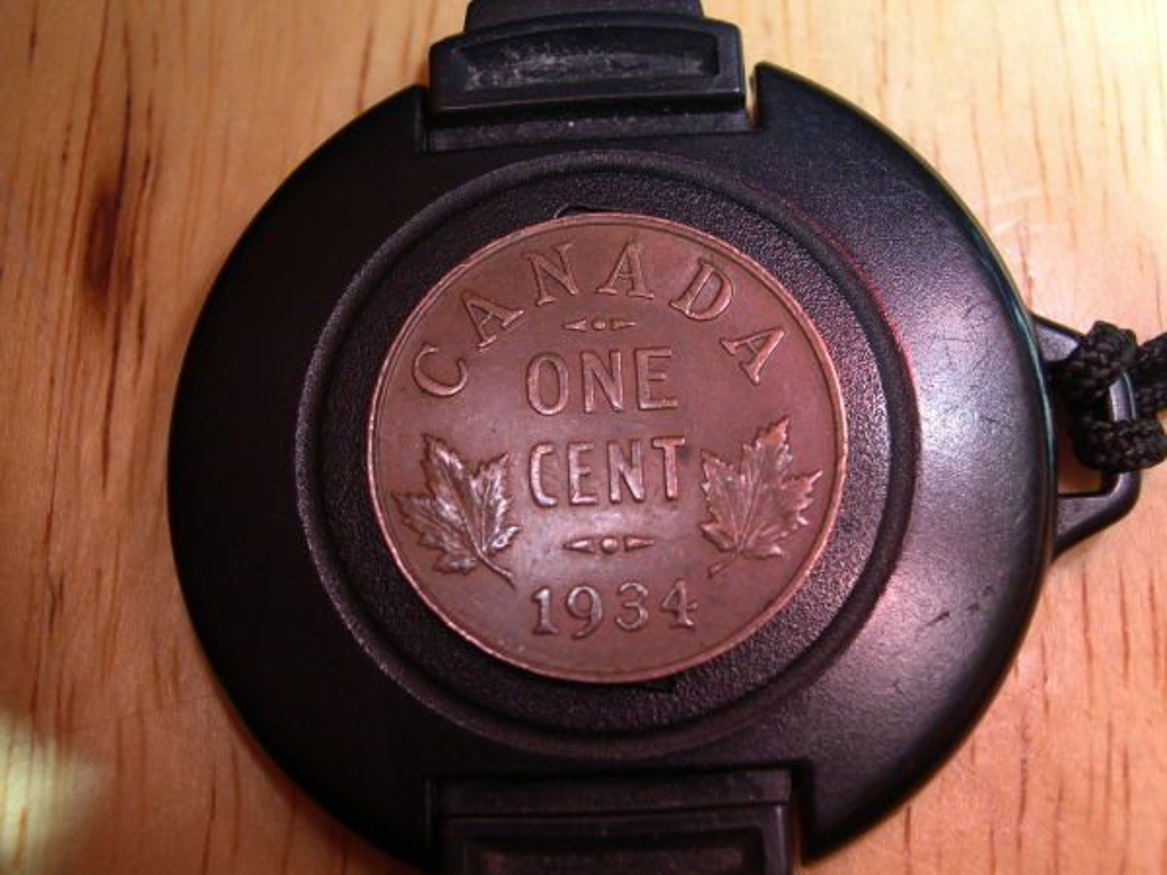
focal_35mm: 42
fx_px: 1416
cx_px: 584
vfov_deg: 34.3
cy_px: 438
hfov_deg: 44.8
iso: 249
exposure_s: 1/60
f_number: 8
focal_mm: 9
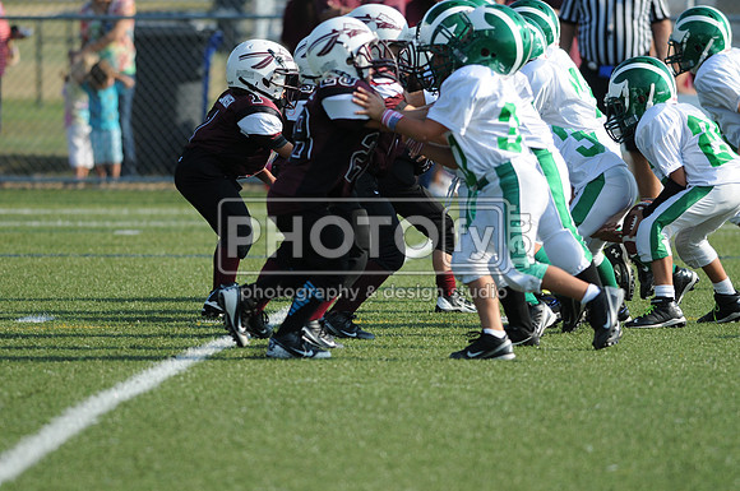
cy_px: 246
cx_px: 370
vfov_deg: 3.0
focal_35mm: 450
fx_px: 9237
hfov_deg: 4.6
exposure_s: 1/1250
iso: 200
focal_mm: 300
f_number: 4
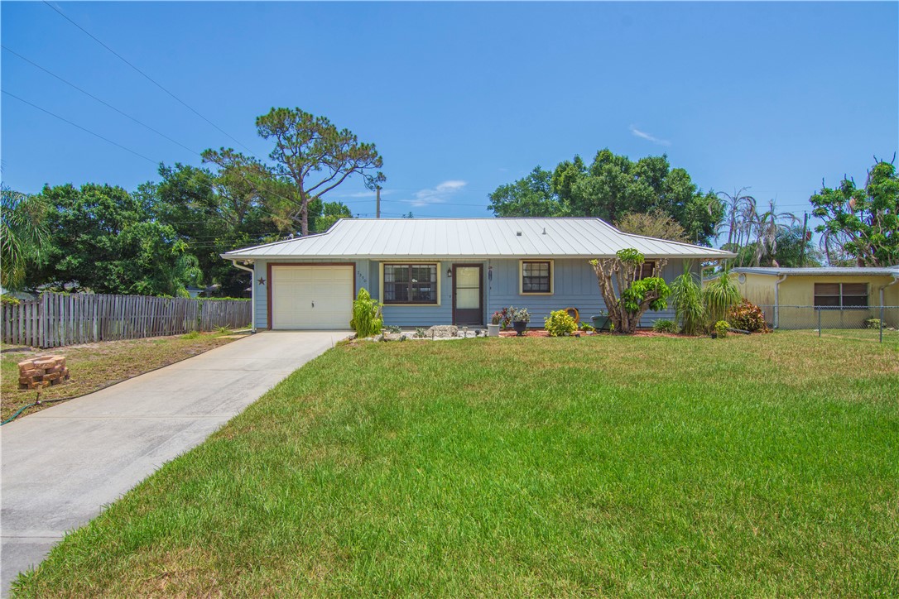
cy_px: 300
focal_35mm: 16
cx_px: 450
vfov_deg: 72.1
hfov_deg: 95.0
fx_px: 412
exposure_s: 1/500
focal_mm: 11
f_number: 8
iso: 250
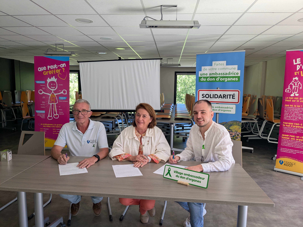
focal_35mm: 27
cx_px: 152
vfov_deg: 51.4
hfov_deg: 65.3
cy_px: 114
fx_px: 236
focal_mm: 4.38
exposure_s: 1/135
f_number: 1.73
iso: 50
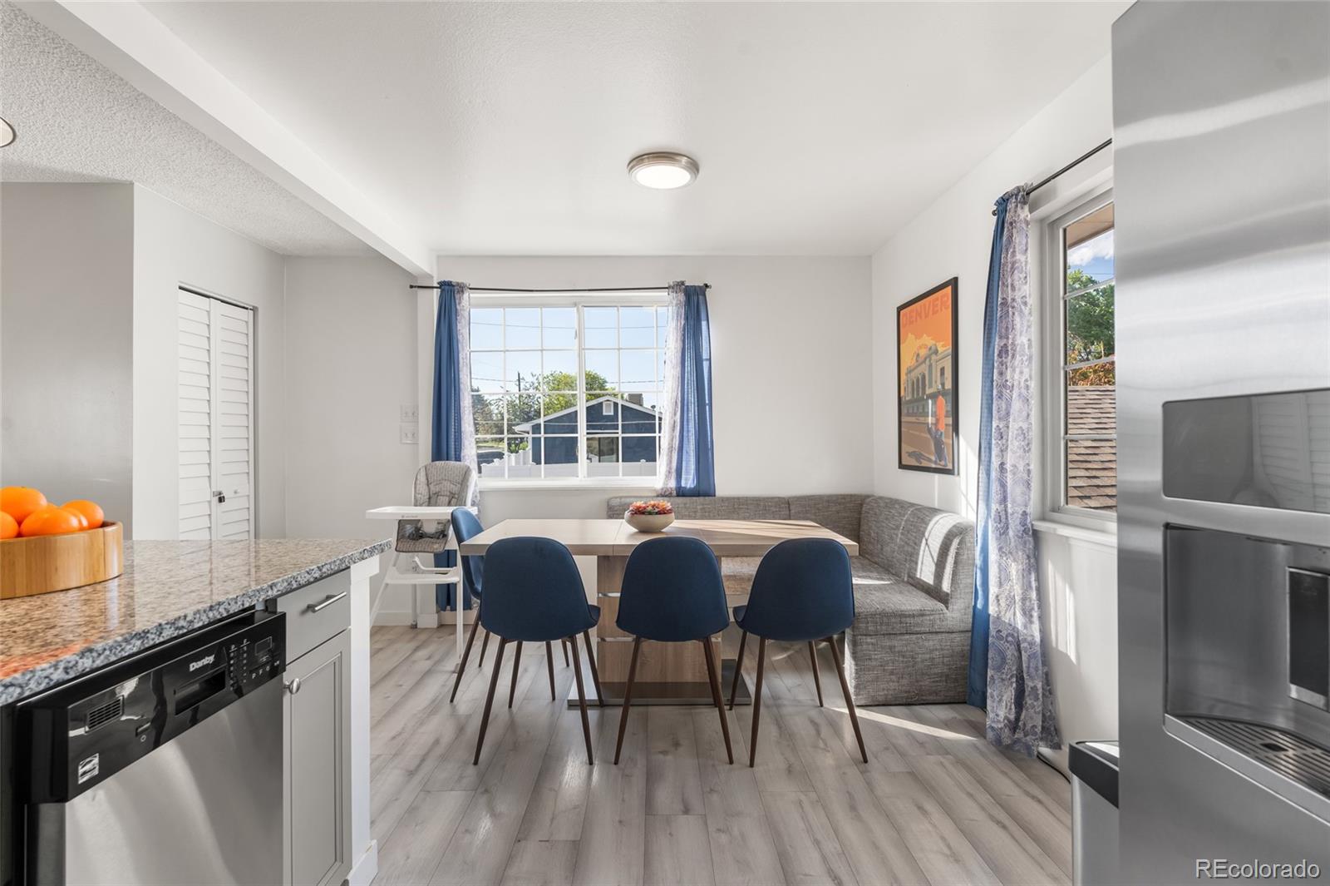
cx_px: 665
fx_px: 591
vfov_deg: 73.7
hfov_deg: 96.8
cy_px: 443
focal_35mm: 16
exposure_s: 1/15
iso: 160
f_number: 8
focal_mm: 16
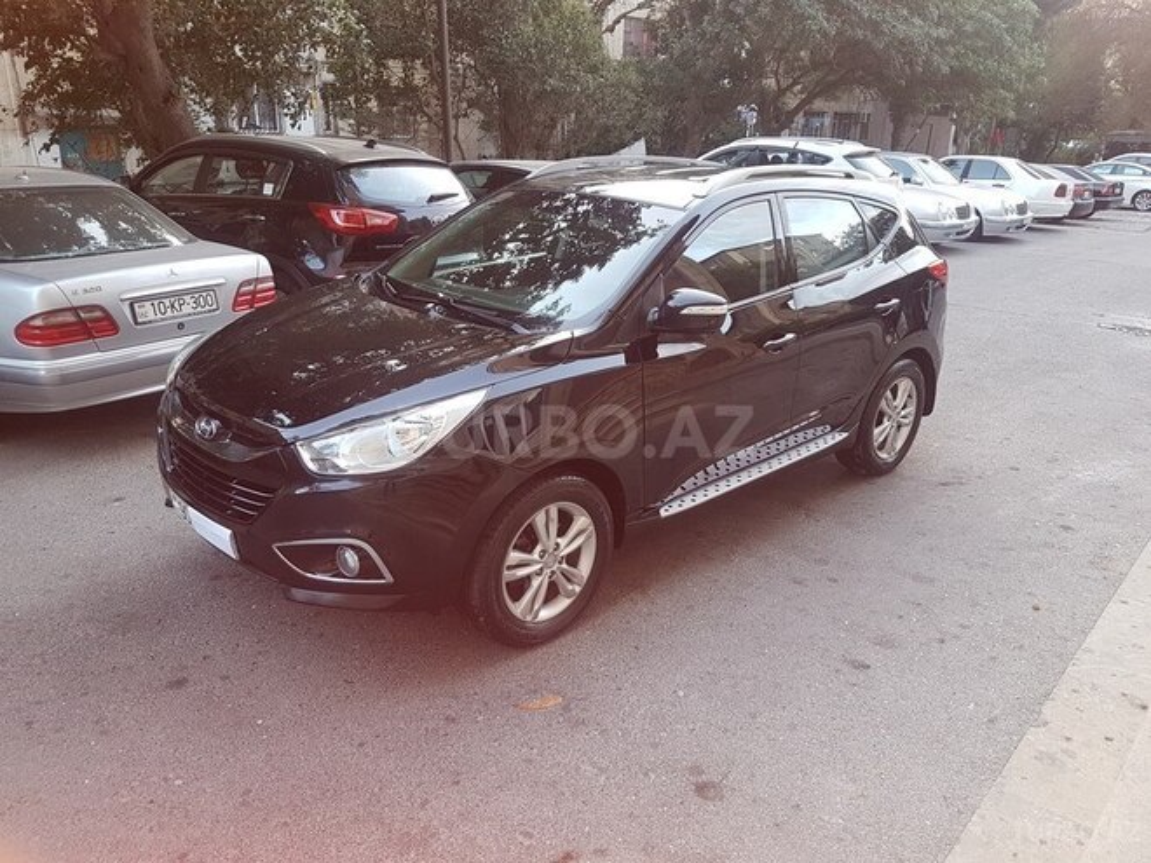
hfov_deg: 67.3
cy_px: 432
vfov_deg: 53.1
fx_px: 865
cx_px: 576
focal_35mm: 26
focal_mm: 4.2
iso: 80
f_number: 1.7
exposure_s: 1/50
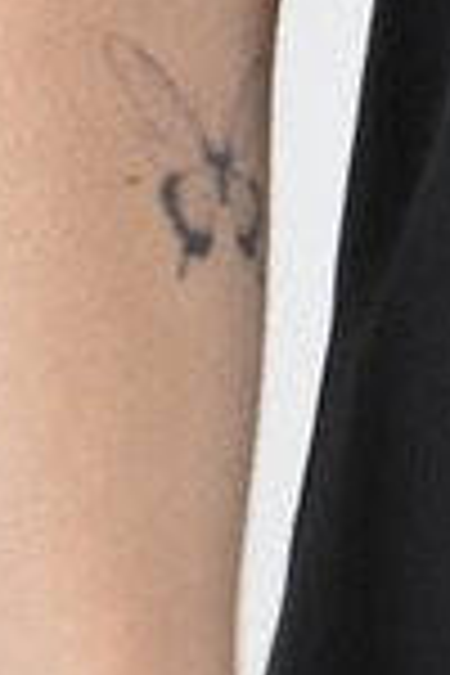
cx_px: 882
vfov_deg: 6.9
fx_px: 5505
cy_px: -459
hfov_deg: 4.6
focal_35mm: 294
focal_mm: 27
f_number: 16
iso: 1600
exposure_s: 1/25
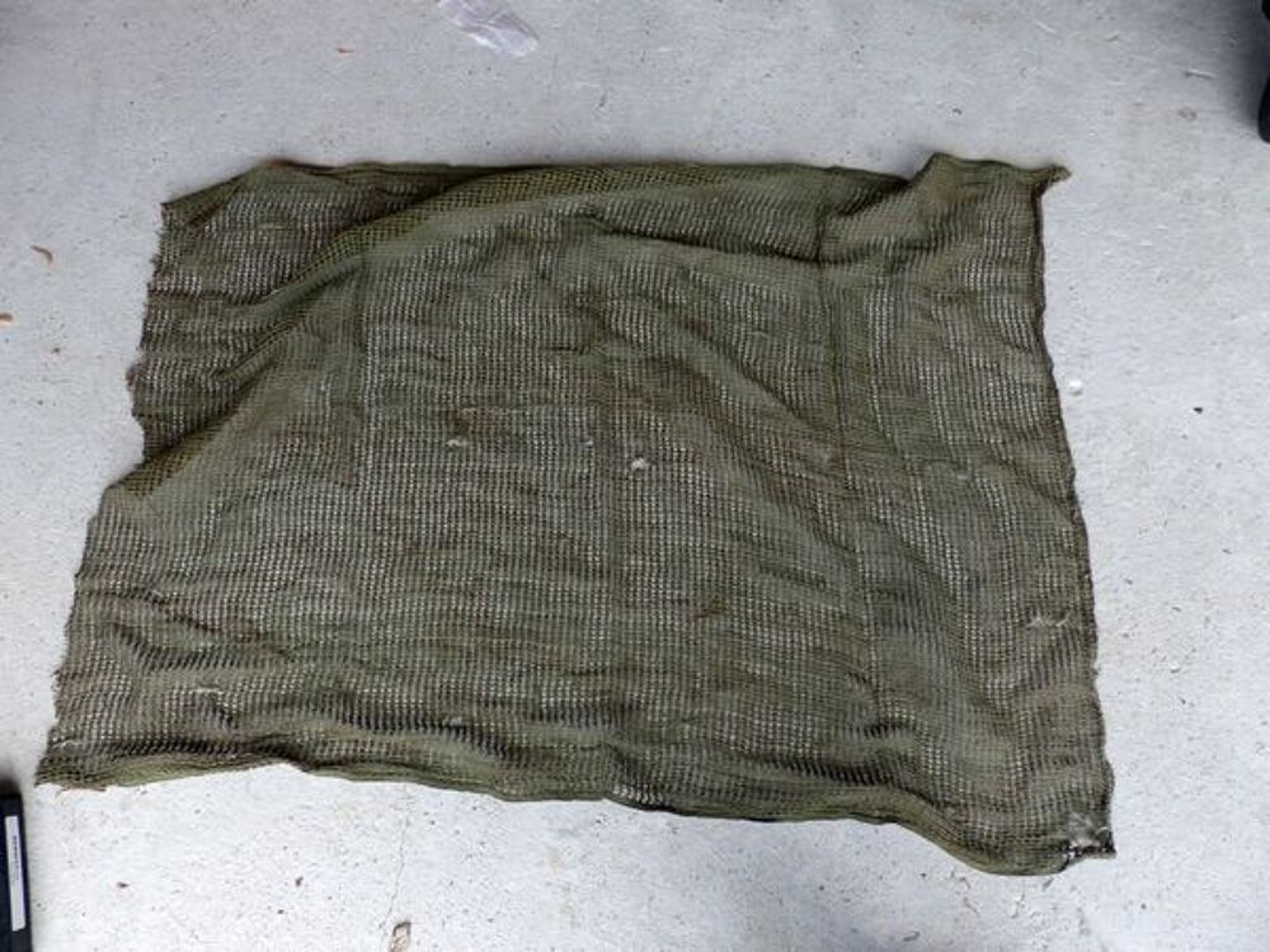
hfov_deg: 69.4
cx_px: 635
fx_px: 917
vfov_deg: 54.9
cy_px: 476
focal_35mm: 25
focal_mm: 4.5
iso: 125
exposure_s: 1/60
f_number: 2.8
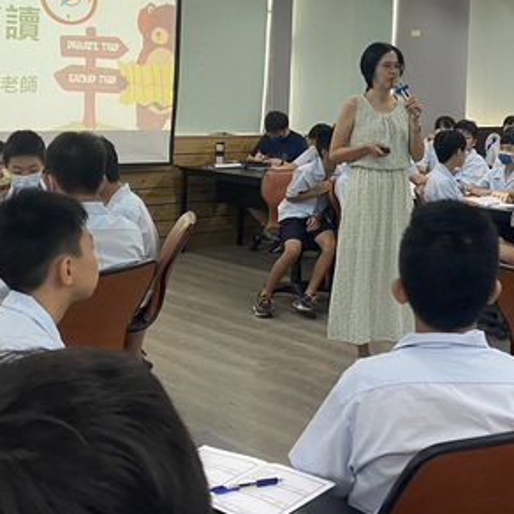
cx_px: 426
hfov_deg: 30.2
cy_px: 92
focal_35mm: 55
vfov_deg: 30.2
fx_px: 924
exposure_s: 1/60
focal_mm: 4.25
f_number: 1.8
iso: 100
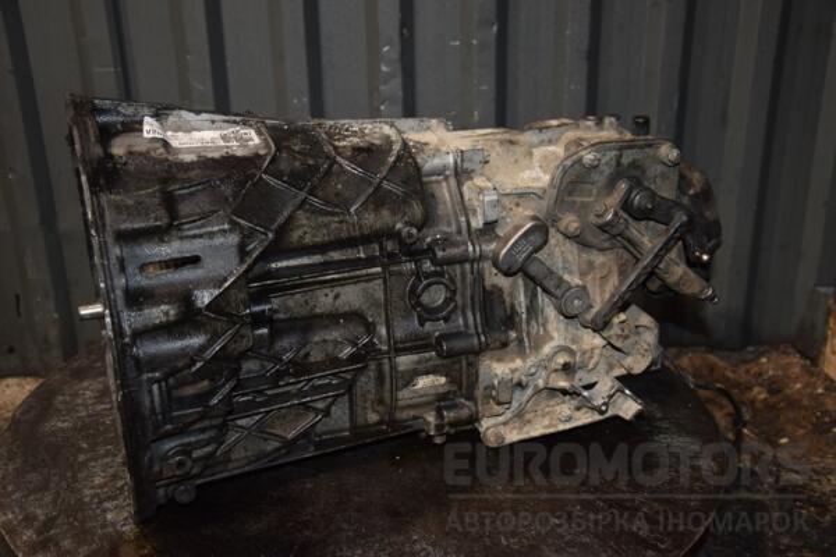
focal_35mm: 48
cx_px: 418
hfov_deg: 41.1
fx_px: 1115
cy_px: 278
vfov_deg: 28.1
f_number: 5
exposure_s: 1/60
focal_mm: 32
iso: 800
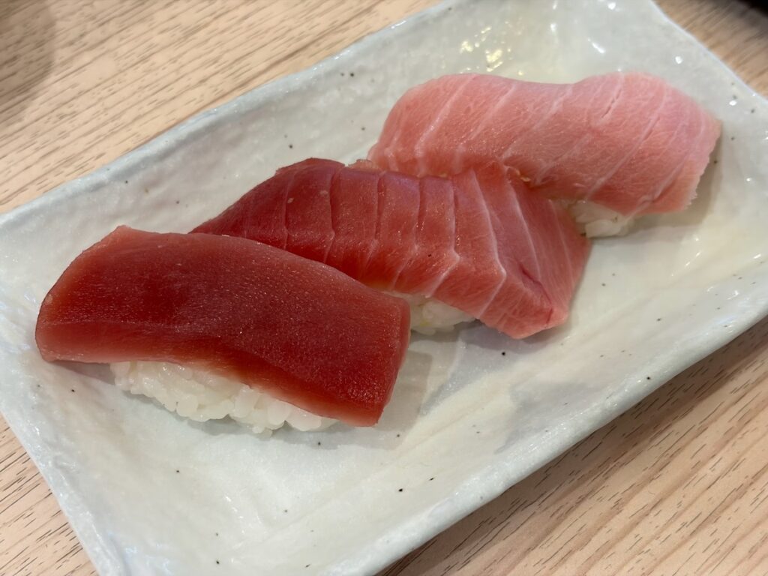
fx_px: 1154
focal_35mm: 52
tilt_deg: -55.7
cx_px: 384
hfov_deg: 36.8
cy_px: 288
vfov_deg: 28.0
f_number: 1.6
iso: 40
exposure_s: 1/50
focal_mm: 5.96
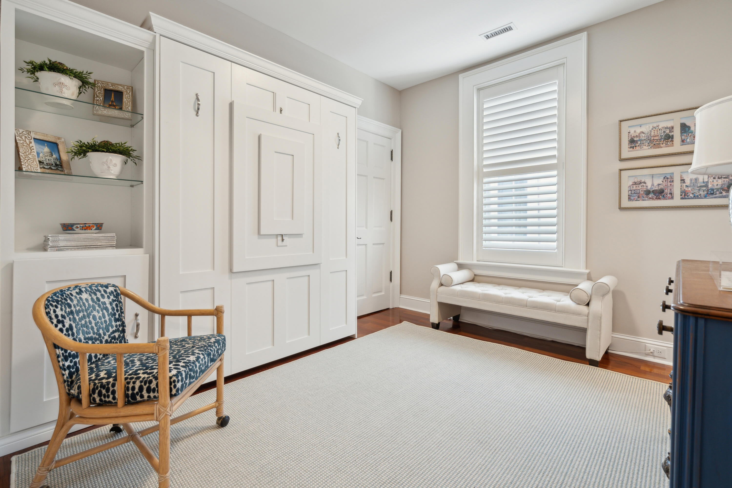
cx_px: 366
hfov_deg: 96.7
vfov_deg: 73.7
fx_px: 325
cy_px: 244
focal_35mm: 16
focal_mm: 16
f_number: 7.1
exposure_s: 1/10
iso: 400
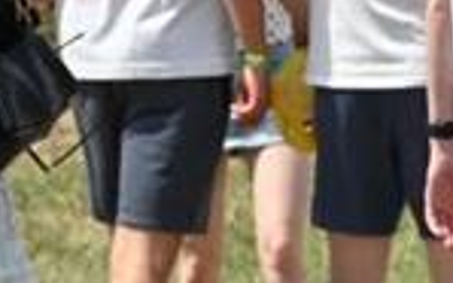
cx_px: 1012
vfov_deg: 3.4
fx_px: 4677
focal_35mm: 379
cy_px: -656
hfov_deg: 5.4
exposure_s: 1/400
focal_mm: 56
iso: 100
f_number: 7.1
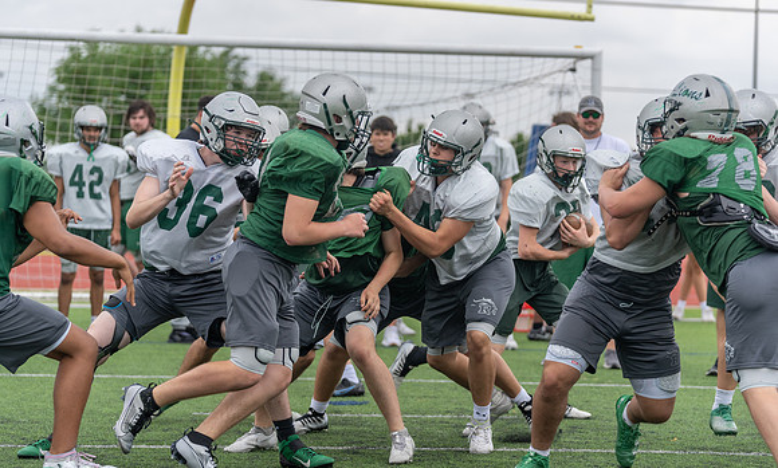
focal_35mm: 138
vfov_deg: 9.3
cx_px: 395
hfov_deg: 15.3
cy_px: 204
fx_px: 2892
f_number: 3.5
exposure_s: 1/1250
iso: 200
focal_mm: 124
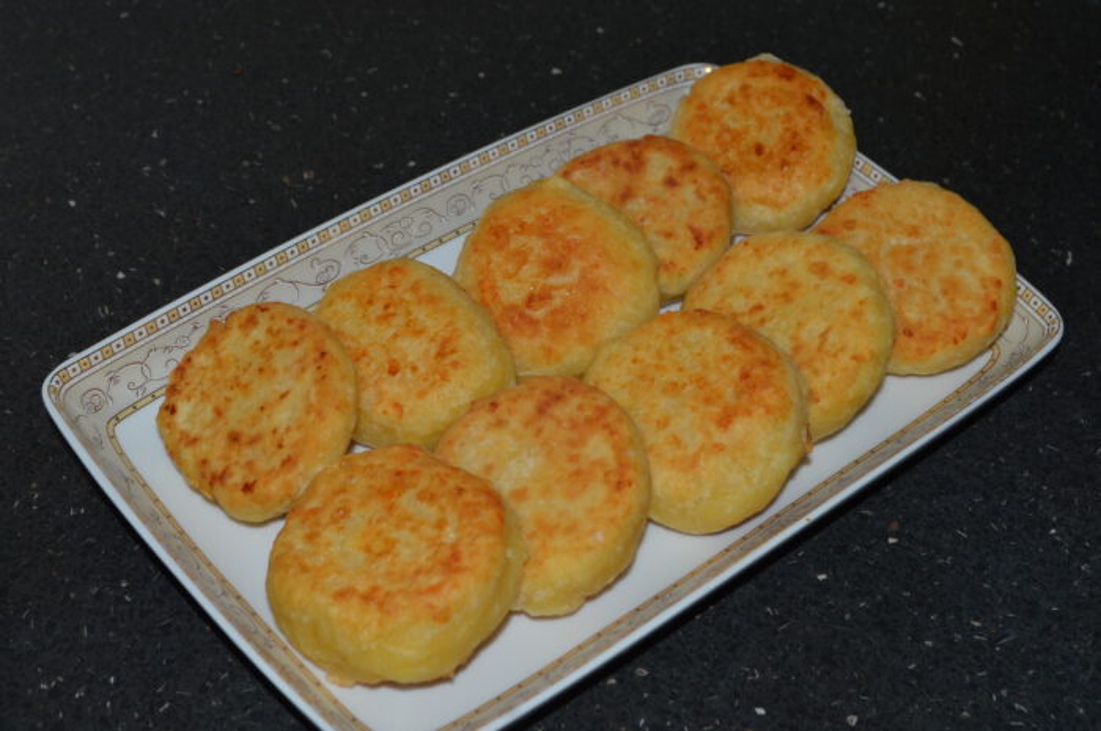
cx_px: 550
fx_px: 1833
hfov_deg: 33.4
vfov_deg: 22.6
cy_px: 366
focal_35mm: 60
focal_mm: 40
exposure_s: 1/60
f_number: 8
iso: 100
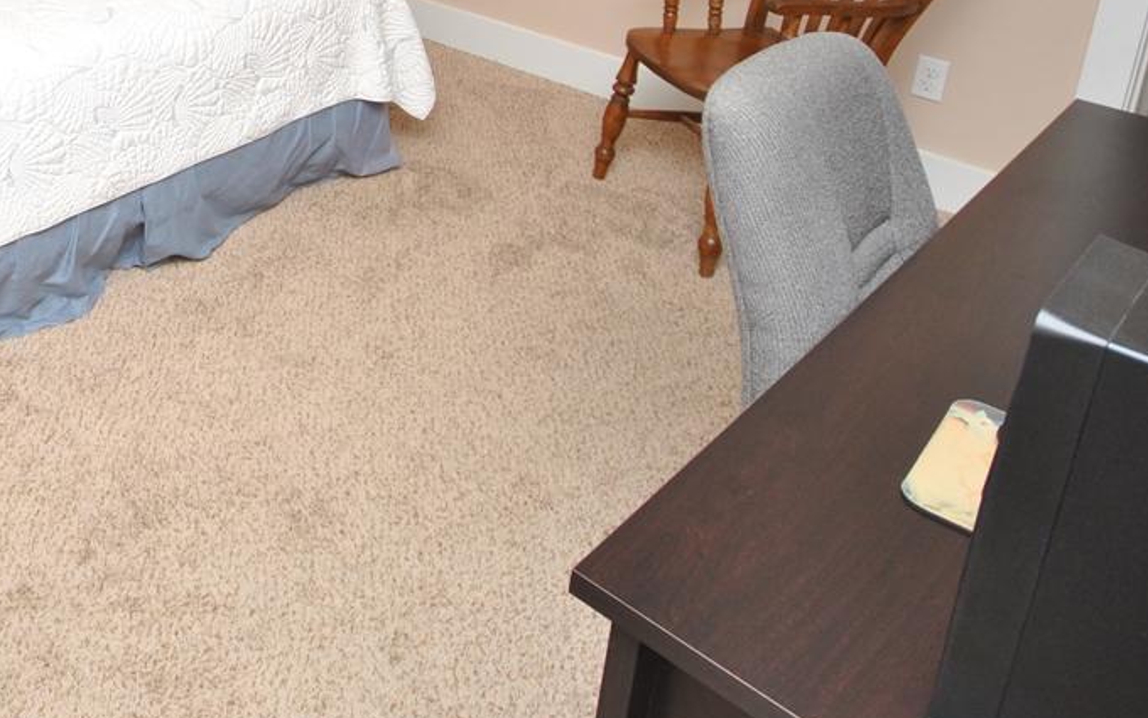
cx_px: 39
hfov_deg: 46.5
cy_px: -57
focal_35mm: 36
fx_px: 1126
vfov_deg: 31.6
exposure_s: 1/100
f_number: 4
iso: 200
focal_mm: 10
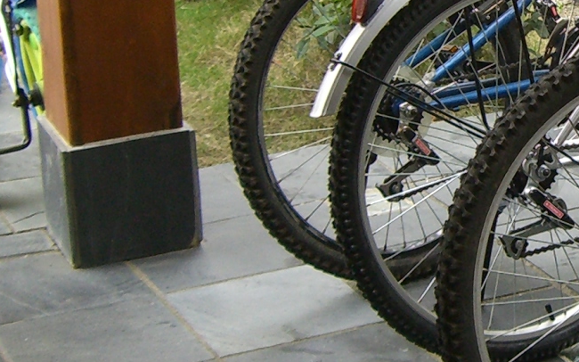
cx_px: 619
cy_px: 59
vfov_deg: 10.3
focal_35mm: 127
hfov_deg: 16.0
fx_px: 2004
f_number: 2.7
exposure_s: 1/125
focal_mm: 6.2
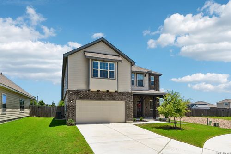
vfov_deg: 57.2
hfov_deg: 78.6
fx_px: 141
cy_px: 77
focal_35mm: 22
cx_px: 116
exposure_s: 1/800
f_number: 8
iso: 400
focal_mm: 22
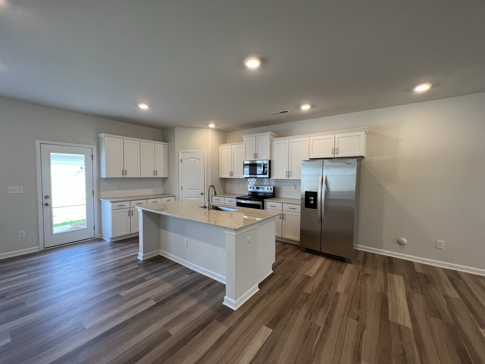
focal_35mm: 13
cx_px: 242
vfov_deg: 89.9
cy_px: 182
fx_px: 182
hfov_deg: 106.2
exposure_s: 1/120
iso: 160
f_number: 1.8
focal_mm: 1.57
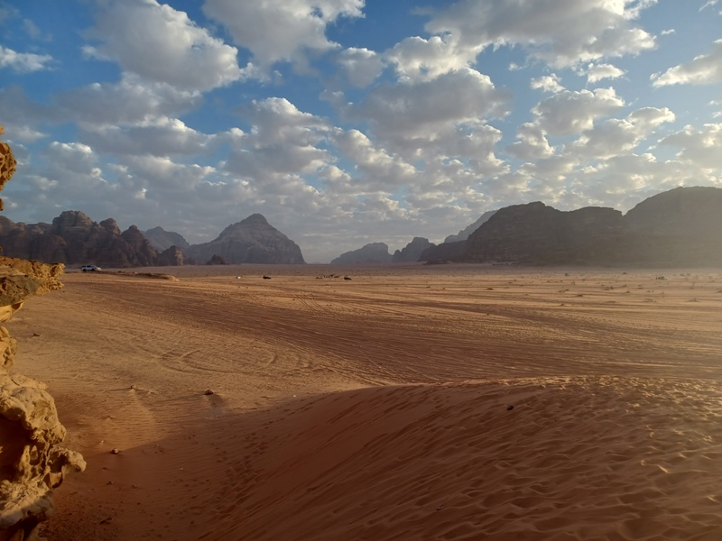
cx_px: 361
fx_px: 521
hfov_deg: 69.4
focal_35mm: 25
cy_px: 270
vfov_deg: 54.9
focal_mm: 4.6
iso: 32
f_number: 1.8
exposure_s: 1/221
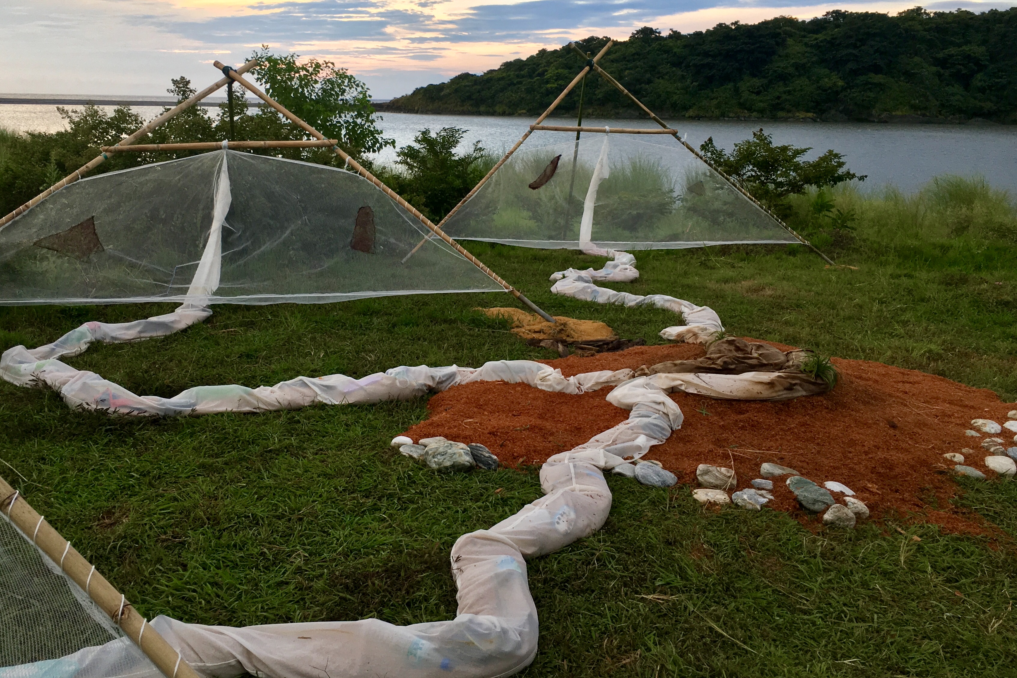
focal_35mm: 36
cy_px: 269
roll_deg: +0.1
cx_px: 423
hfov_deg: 52.9
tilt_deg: -8.1
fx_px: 1017
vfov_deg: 36.7
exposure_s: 1/120
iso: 32
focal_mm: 4.15
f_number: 2.2
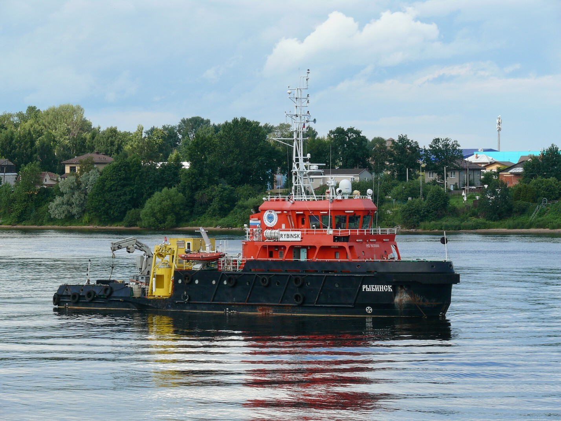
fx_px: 2382
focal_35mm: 147
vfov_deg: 10.1
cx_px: 280
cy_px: 210
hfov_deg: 13.4
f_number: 5.6
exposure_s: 1/250
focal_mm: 31.1
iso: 100
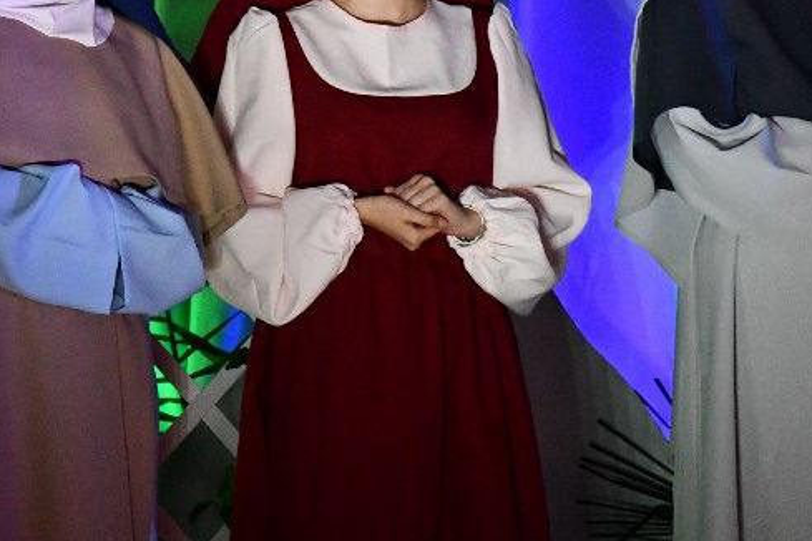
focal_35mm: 266
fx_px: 5999
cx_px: 211
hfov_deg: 7.7
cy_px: 46
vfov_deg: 5.2
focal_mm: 85
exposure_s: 1/60
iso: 5600
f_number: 5.6
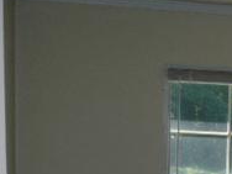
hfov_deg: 15.3
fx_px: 798
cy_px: 262
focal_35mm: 119
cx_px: 346
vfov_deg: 11.9
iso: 100
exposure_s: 1/250
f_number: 2.8
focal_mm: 5.8
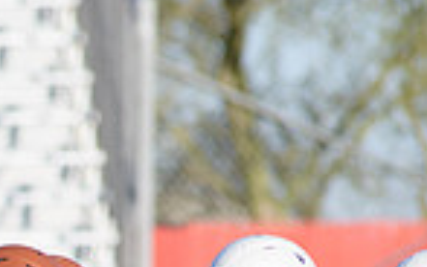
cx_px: -224
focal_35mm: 1204
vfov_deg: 1.1
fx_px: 14016
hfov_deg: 1.7
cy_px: 480
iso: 1000
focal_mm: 300
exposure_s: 1/8000
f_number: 5
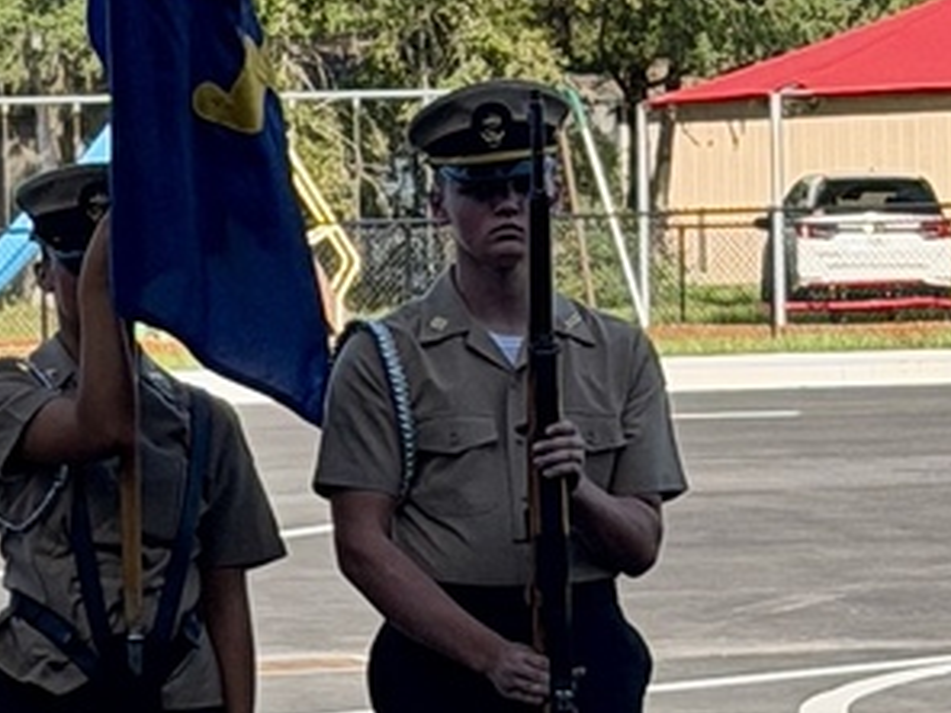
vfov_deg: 8.9
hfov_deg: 11.7
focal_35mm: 166
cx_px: -141
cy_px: 225
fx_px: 4560
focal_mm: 6.76
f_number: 1.78
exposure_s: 1/3378
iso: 64
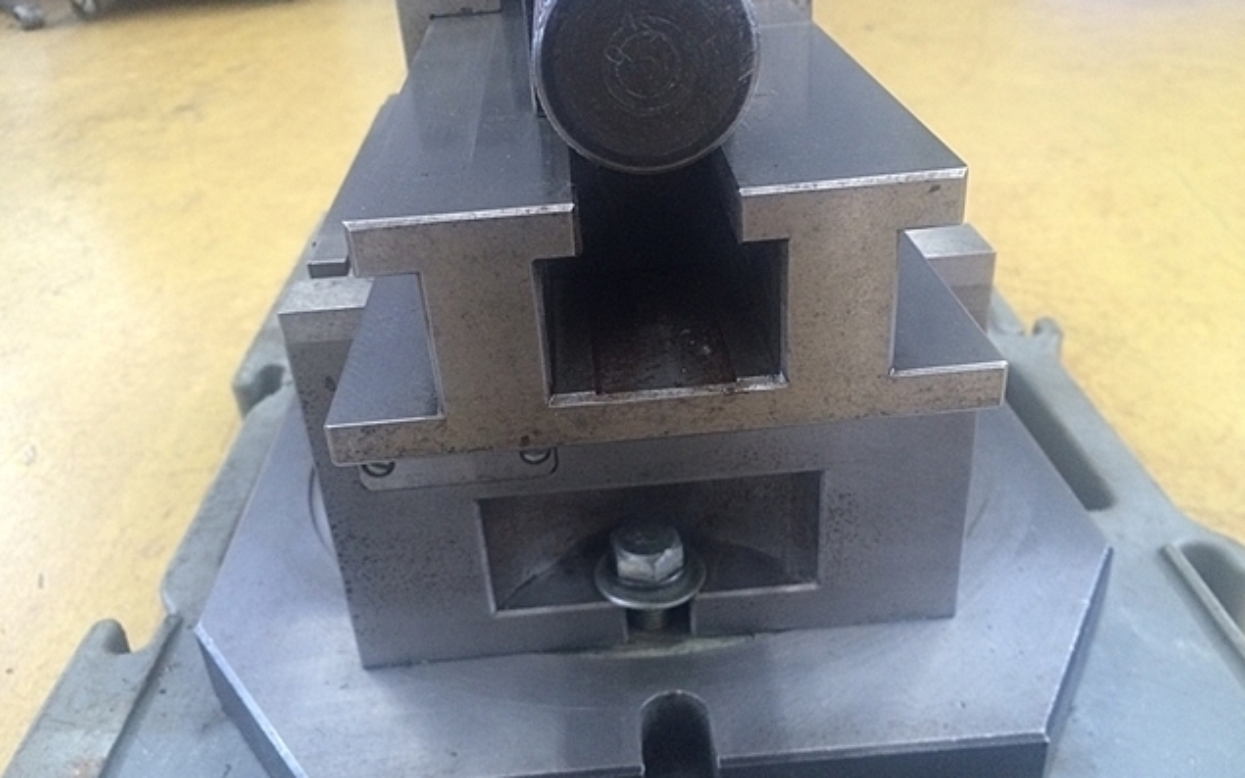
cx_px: 622
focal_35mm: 31
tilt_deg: -30.7
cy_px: 394
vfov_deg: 40.6
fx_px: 1052
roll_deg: +5.0
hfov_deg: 61.2
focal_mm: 4.15
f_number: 2.2
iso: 200
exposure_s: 1/30
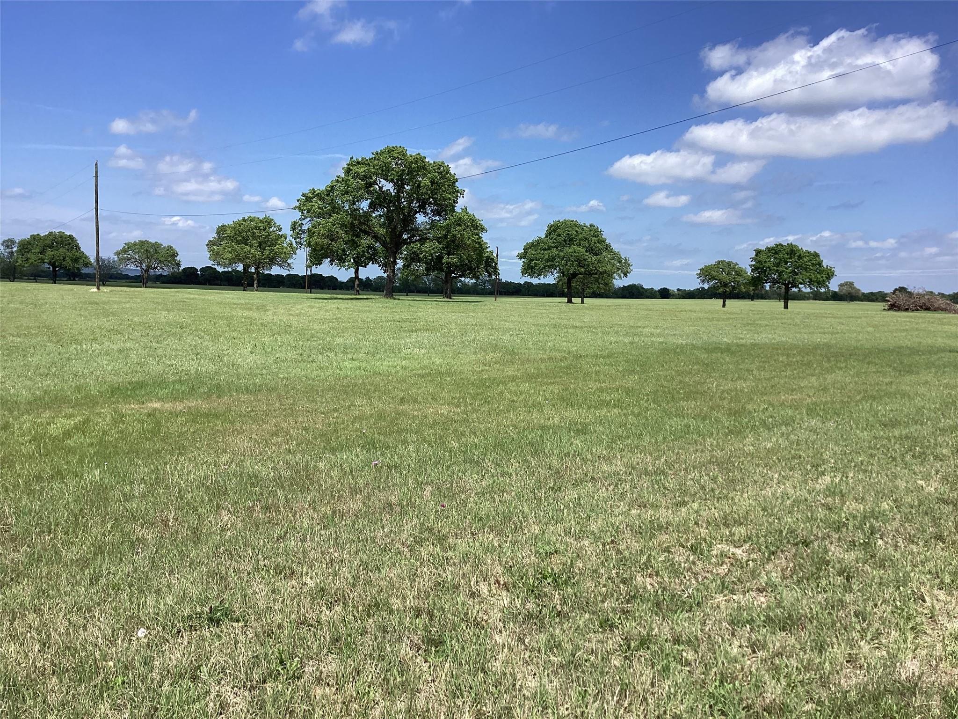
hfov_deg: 58.4
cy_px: 360
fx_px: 858
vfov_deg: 45.4
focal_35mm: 31
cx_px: 479
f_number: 2.4
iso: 25
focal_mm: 3.3
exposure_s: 1/1631
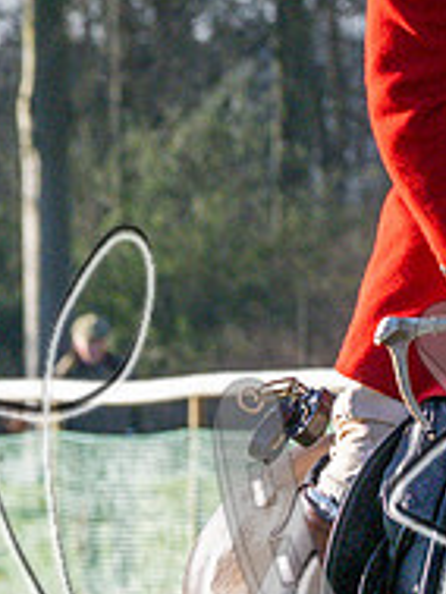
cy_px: 351
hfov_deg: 1.9
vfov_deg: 2.5
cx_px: 635
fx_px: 13608
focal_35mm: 793
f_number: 5
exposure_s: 1/1250
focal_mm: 97
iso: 400
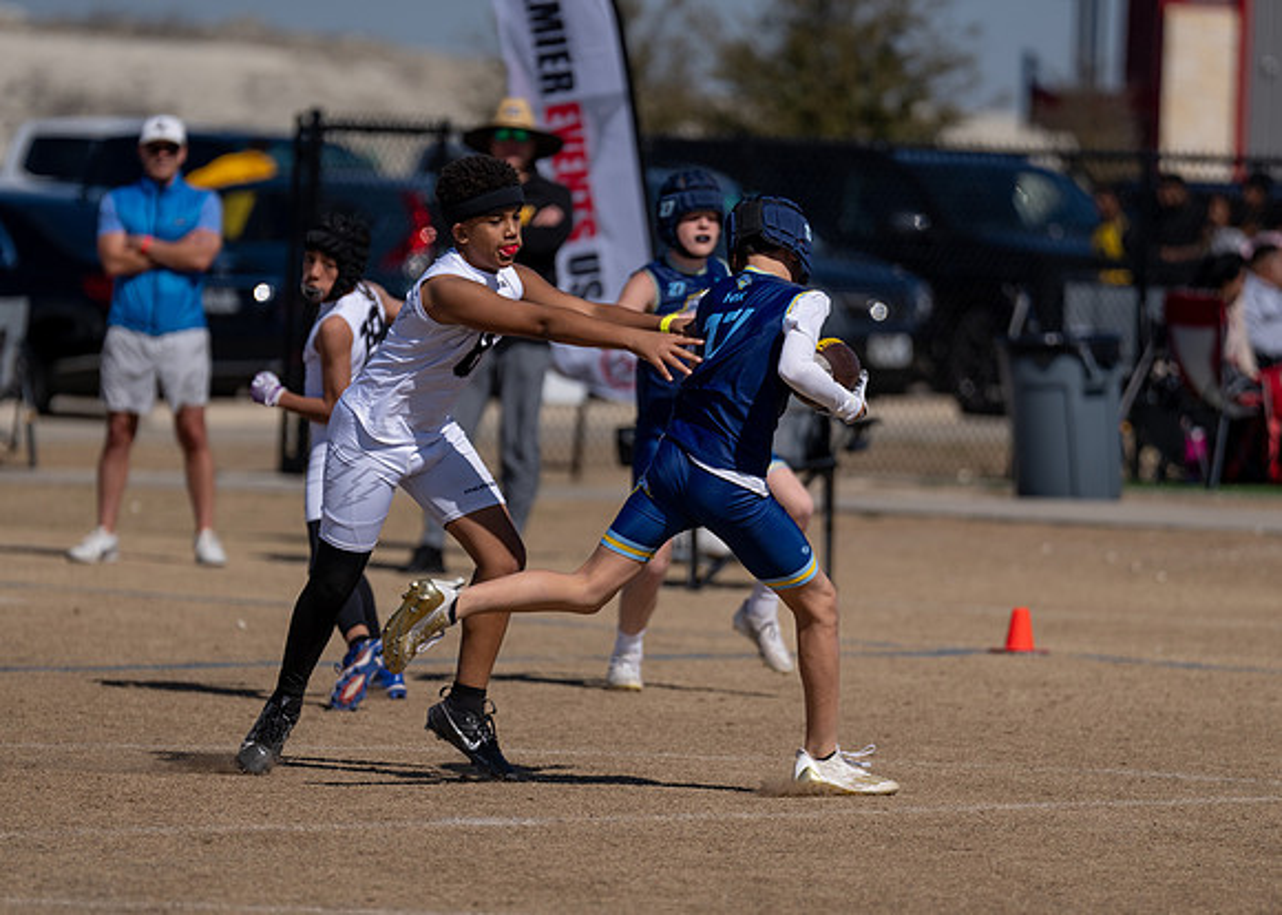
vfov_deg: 5.1
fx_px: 10240
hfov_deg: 7.2
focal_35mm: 281
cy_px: 492
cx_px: 601
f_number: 2.8
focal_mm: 200
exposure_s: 1/6400
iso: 100
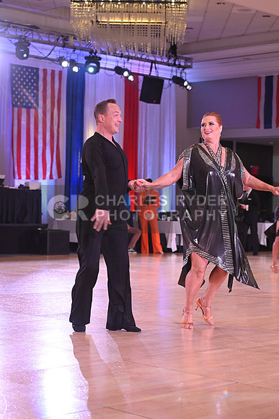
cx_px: 140
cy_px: 210
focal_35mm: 78
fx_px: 906
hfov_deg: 17.5
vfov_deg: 26.0
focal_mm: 78
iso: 2500
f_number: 4.5
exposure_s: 1/320
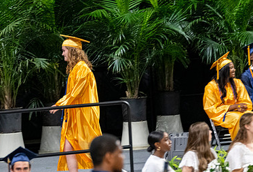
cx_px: 77
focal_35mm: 440
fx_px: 3109
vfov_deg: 3.2
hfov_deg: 4.7
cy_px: 110
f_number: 4
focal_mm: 190
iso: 2000
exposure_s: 1/200
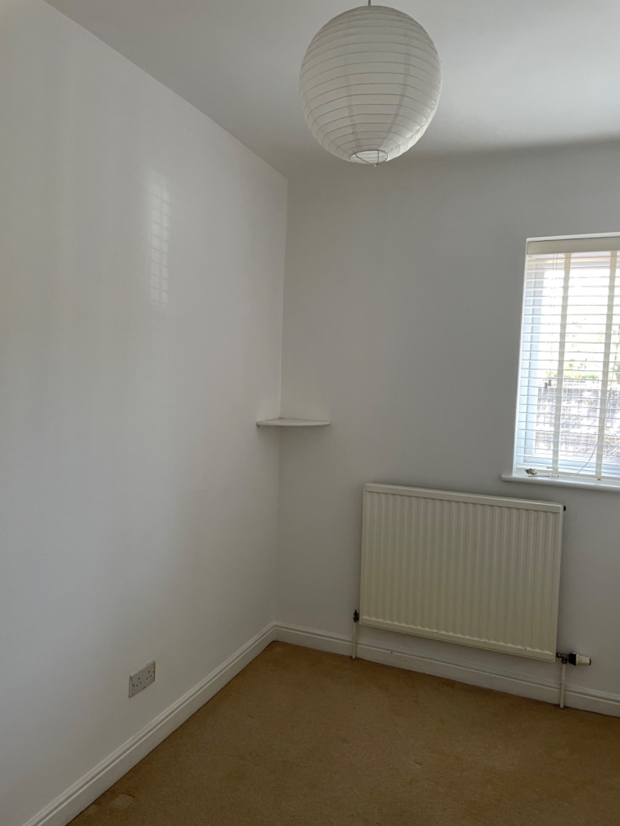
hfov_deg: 53.1
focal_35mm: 26
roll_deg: -1.1
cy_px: 413
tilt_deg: -1.9
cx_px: 310
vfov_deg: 67.3
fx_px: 621
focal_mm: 4.2
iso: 125
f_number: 1.6
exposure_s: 1/66
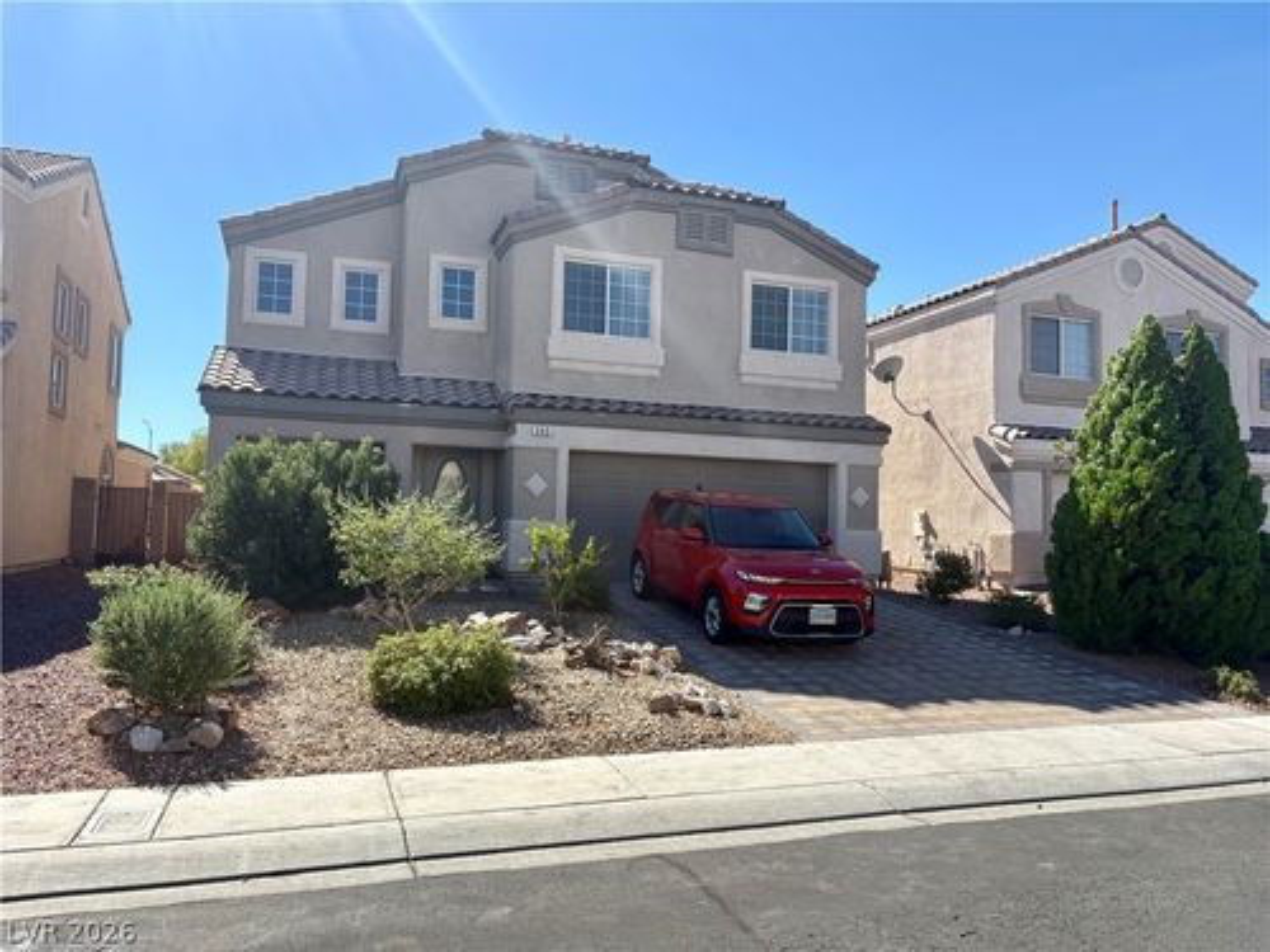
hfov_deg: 67.3
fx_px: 954
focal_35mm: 26
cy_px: 476
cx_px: 635
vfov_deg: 53.1
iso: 50
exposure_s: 1/3125
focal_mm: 5.96
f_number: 1.6
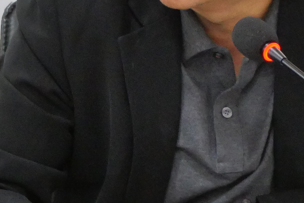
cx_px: 139
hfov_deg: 4.3
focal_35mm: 481
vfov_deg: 2.9
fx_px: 4063
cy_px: -15
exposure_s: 1/40
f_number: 5.6
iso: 3200
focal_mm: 60
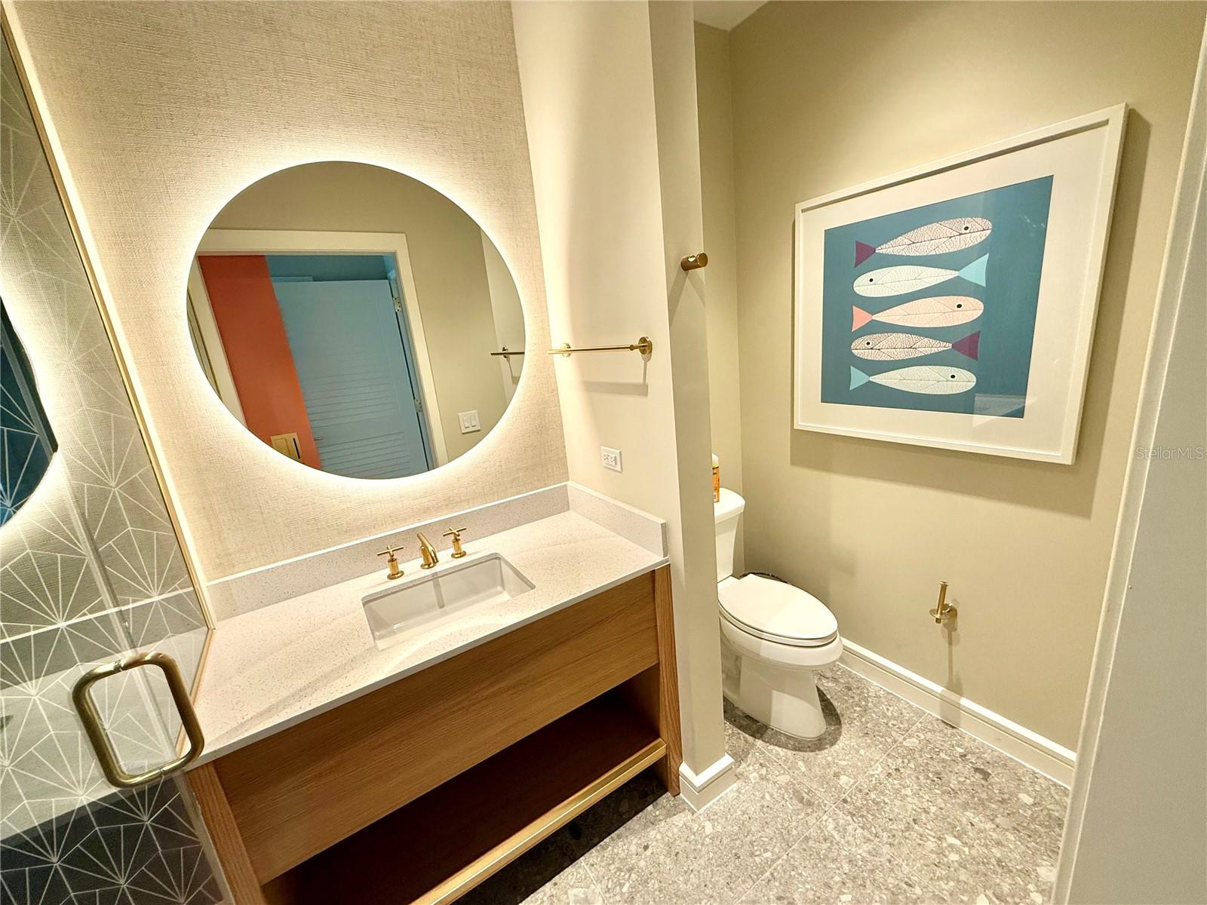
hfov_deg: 102.1
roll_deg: +5.9
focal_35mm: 14
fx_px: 488
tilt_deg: -14.1
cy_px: 452
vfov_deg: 85.7
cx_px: 604
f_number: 2.2
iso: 125
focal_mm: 2.22
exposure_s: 1/120
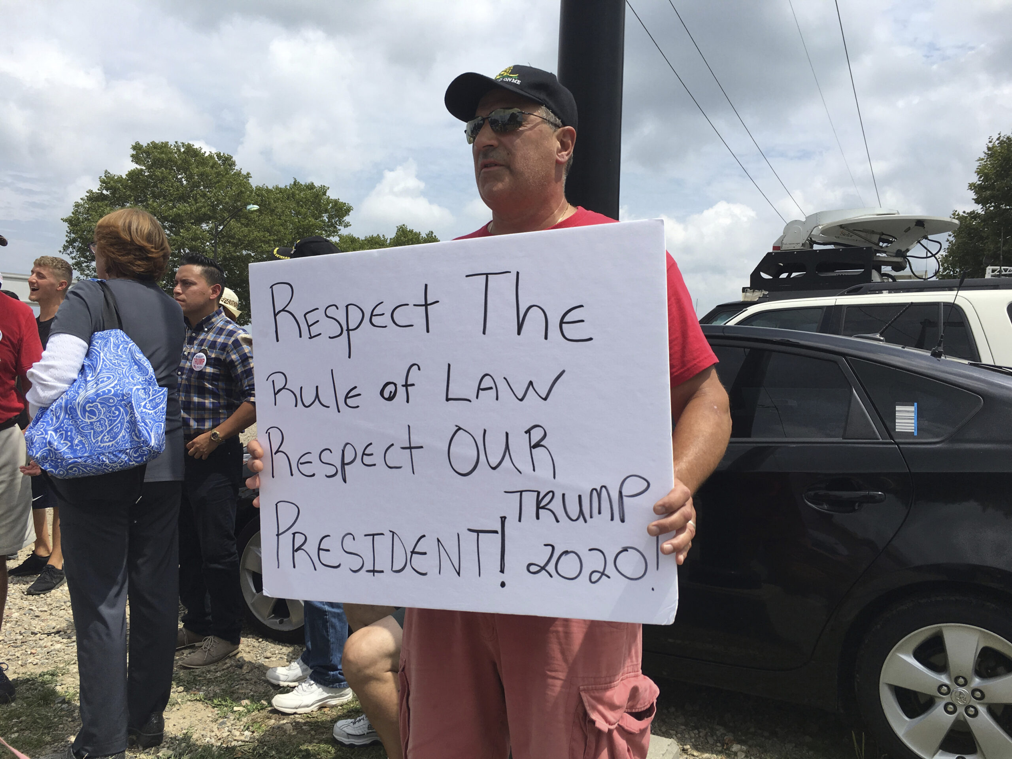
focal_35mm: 29
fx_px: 848
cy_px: 380
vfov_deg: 48.2
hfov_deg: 61.7
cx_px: 506
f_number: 2.2
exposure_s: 1/2262
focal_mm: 4.15
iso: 25
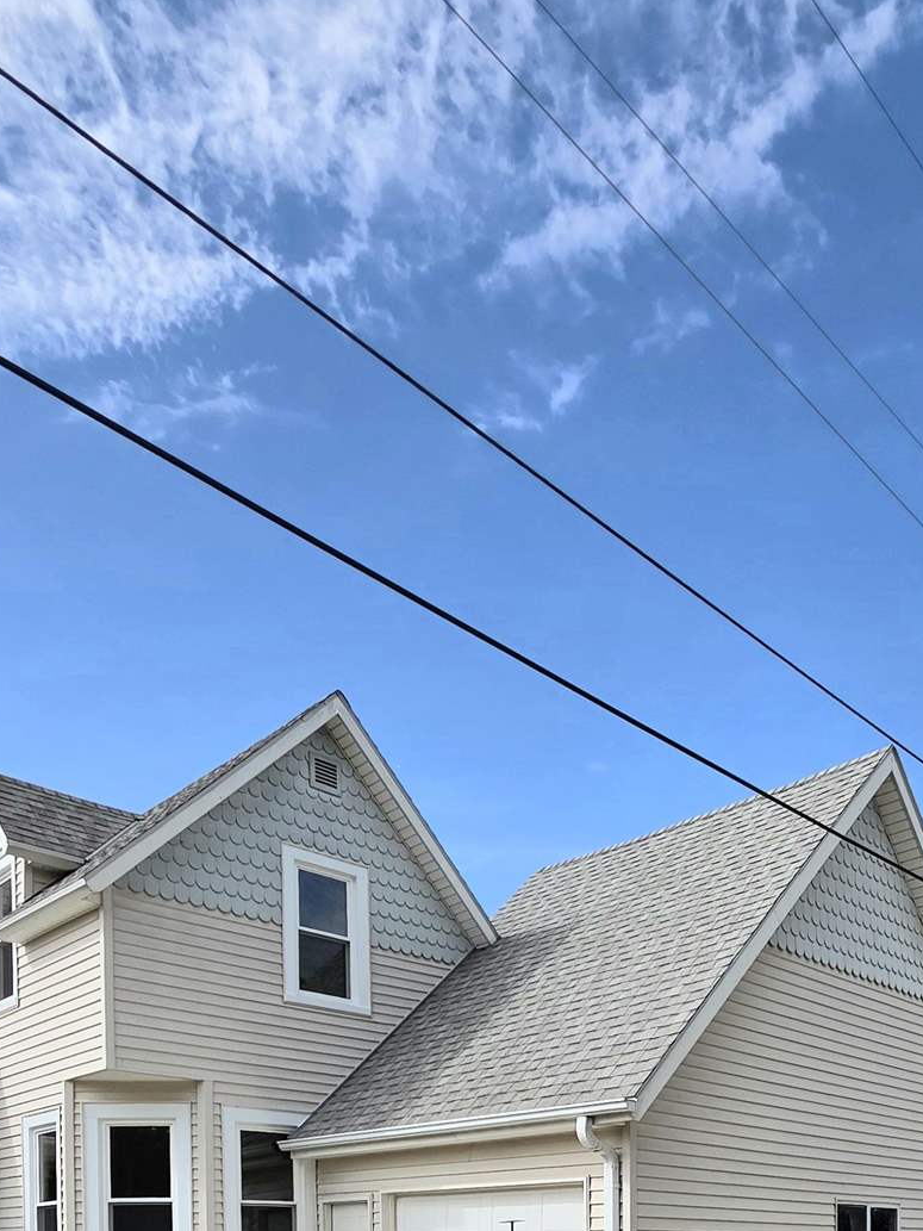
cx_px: 649
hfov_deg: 47.1
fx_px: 1031
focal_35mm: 29
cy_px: 1273
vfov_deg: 48.7
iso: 40
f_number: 1.9
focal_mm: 2.2
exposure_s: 1/2500
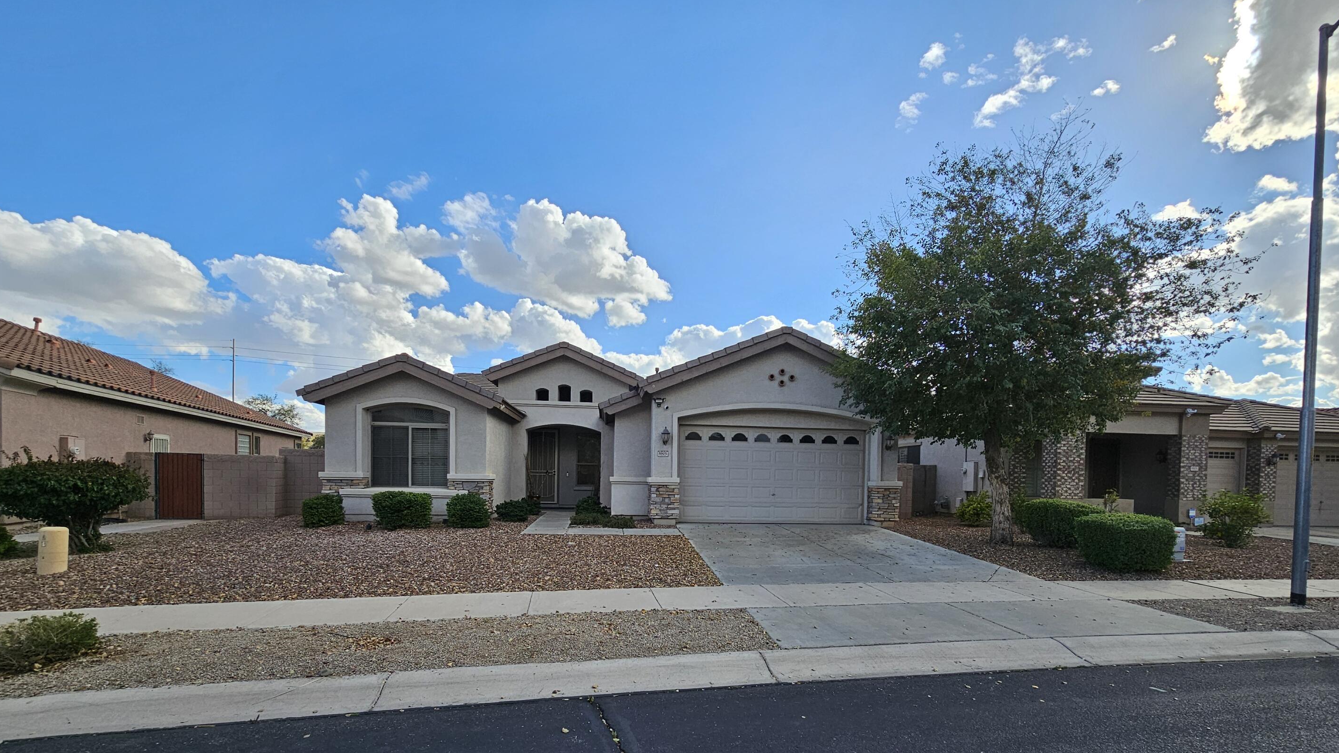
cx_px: 689
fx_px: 533
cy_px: 492
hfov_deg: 103.0
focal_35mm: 15
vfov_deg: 68.9
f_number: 2.2
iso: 50
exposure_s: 1/1765
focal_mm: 2.2
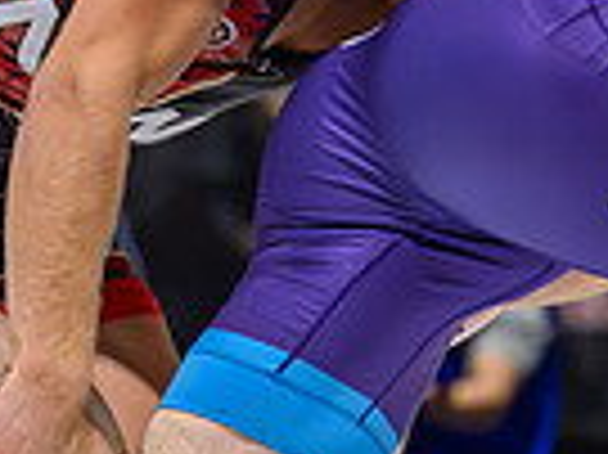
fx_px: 7686
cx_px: 162
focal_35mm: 438
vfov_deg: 3.4
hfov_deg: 4.5
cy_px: 315
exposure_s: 1/800
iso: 5000
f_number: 2.8
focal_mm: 92
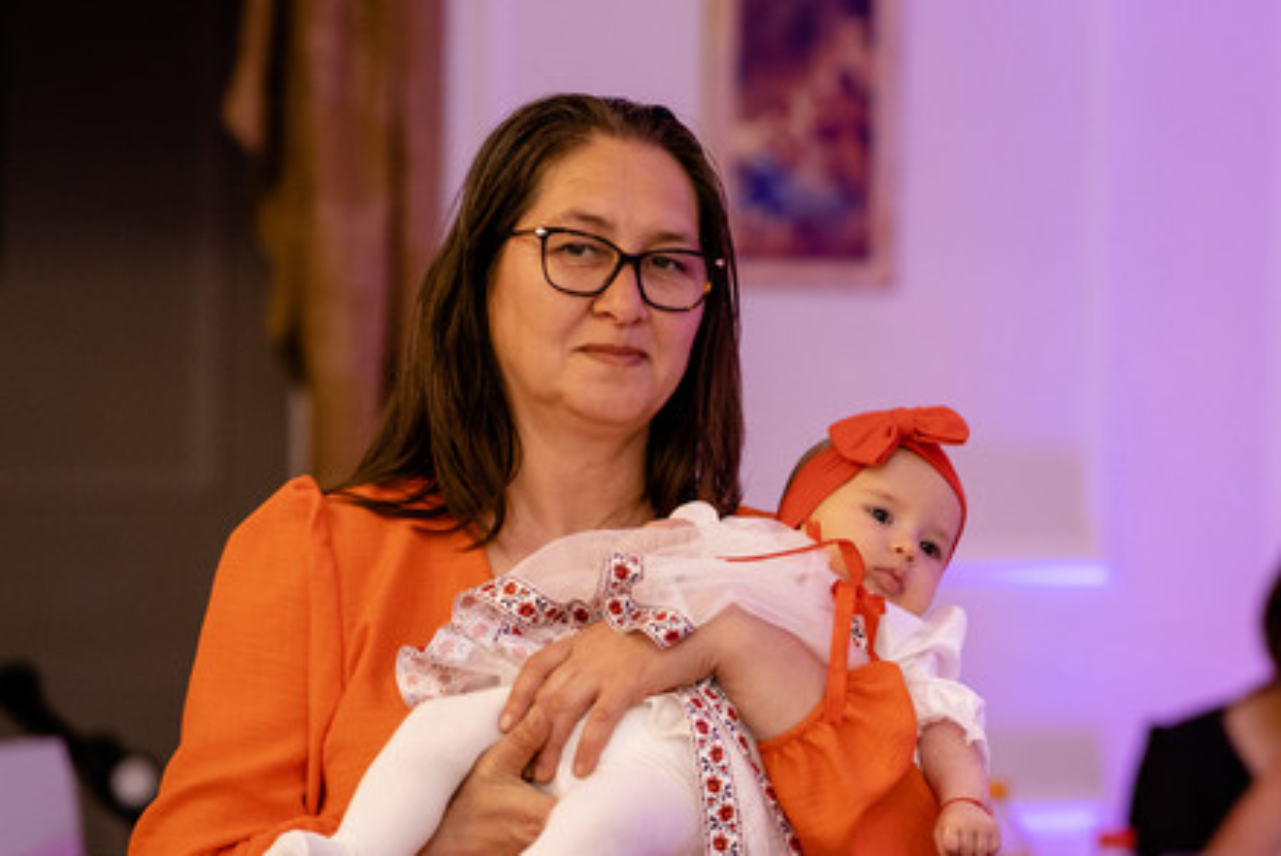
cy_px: 435
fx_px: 6623
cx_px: 847
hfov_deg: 11.0
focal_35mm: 186
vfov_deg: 7.4
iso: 640
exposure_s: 1/250
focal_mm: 85
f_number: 2
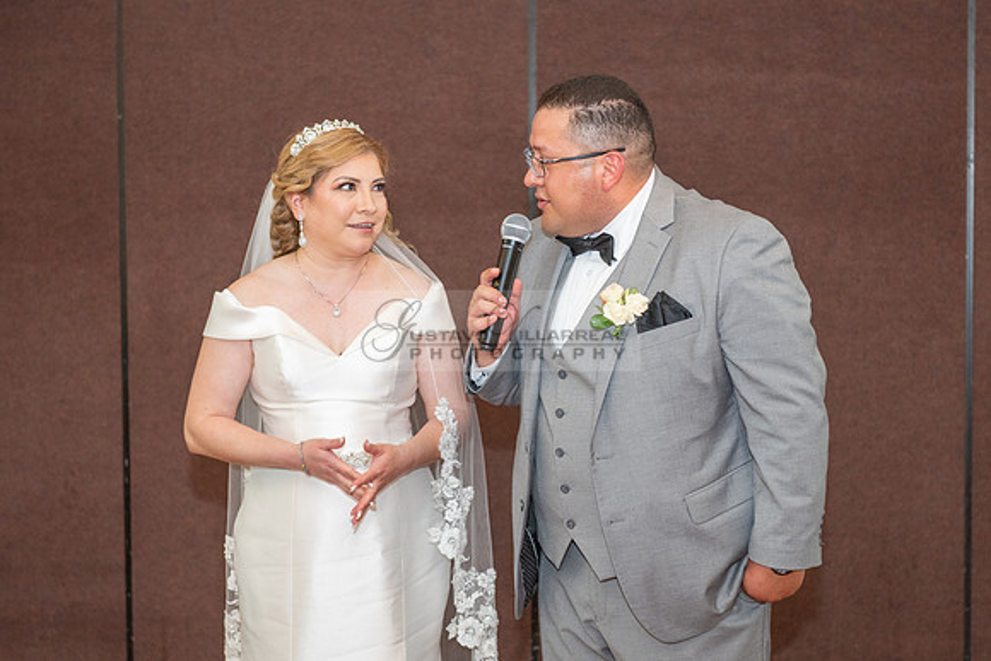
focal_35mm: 81
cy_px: 355
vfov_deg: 17.0
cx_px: 497
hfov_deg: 25.2
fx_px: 2218
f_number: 3.5
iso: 800
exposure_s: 1/125
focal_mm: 70
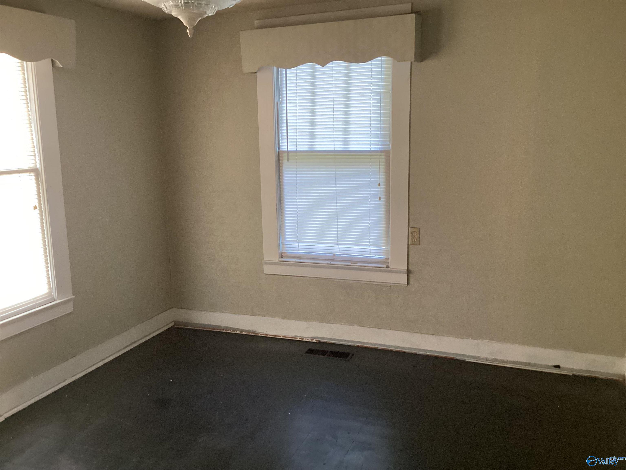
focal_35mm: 31
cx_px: 313
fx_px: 561
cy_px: 235
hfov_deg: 58.4
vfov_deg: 45.4
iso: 320
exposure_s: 1/60
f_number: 2.4
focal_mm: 3.3
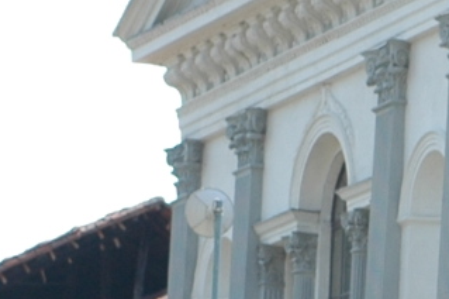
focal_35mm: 526
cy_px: 790
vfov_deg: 2.6
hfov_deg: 3.8
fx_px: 6554
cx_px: 1412
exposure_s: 1/250
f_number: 8
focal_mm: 50
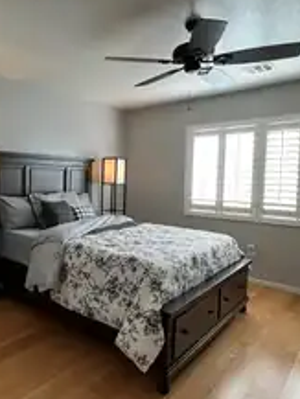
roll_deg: -0.9
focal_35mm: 24
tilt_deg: -4.2
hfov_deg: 54.7
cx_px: 83
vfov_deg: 71.6
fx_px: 277
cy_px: 197
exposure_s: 1/120
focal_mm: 1.57
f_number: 1.8
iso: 160
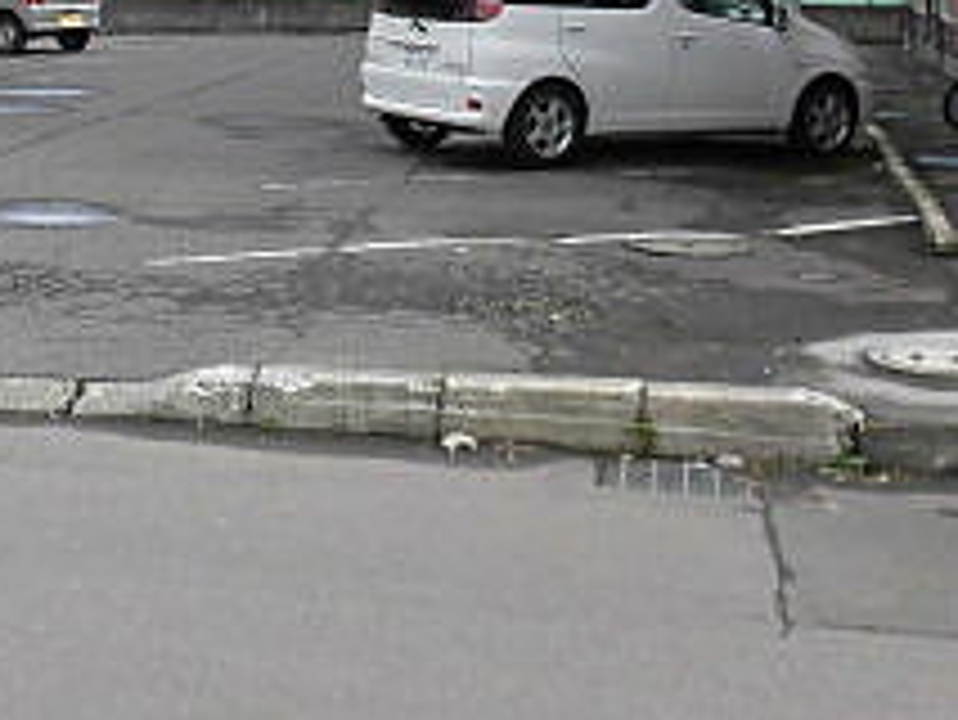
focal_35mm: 72
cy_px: -166
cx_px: 45
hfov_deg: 25.9
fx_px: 1994
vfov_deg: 19.2
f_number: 3.1
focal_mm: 4.3
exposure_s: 1/250
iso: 100
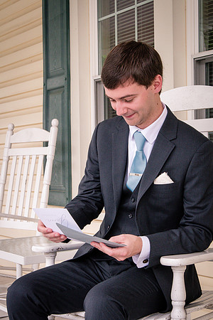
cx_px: 106
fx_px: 639
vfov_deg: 28.1
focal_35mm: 72
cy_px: 160
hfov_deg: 18.9
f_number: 10
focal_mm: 48
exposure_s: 1/200
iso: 1250
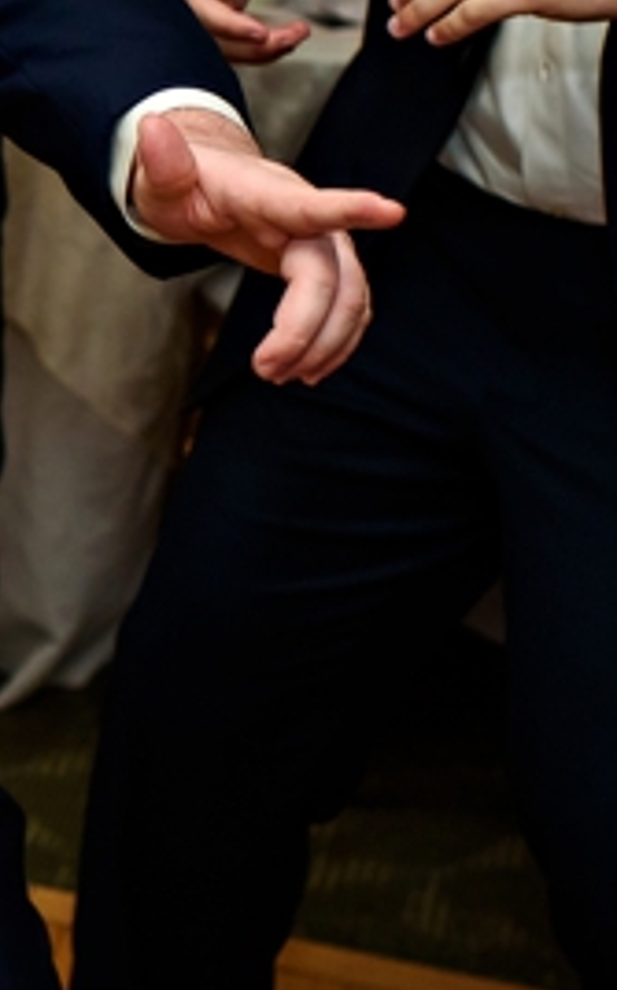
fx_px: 3235
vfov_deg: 17.2
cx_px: -355
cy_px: 150
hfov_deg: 10.5
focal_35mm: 120
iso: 2000
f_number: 2.8
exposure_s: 1/200
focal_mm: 35
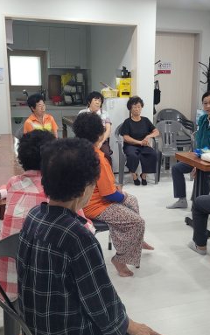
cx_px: 134
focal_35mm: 46
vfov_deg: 43.4
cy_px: 180
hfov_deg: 27.9
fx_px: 420
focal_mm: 5.4
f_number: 1.8
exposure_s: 1/120
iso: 200
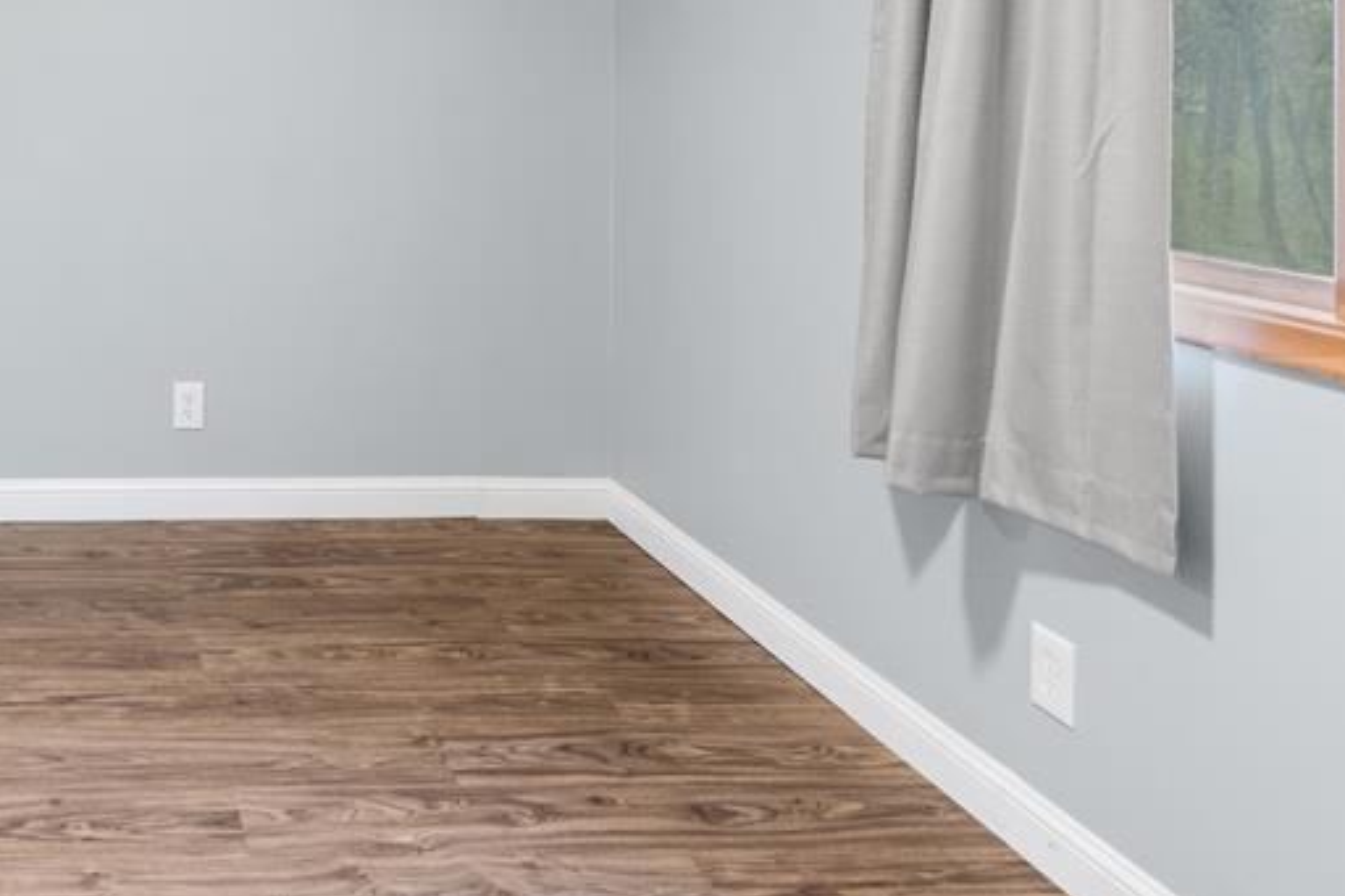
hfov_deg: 51.0
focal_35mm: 32
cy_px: 129
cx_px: 102
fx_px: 1195
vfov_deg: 38.8
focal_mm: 16
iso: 2500
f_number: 3.2
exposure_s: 1/30
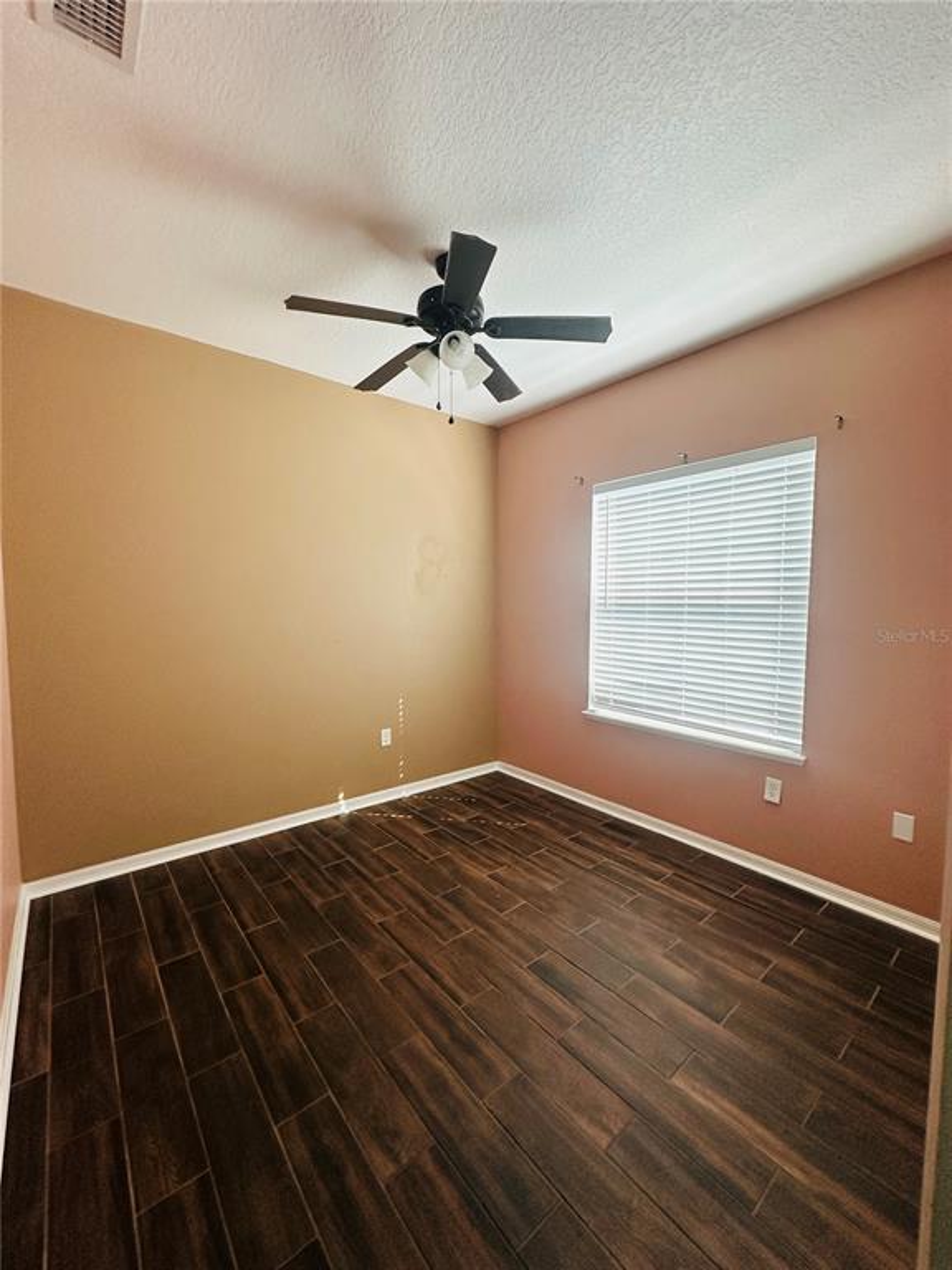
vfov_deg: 102.1
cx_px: 476
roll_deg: -1.1
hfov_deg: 85.7
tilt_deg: -3.4
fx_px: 513
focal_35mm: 14
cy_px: 635
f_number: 2.2
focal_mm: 2.22
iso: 200
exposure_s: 1/120
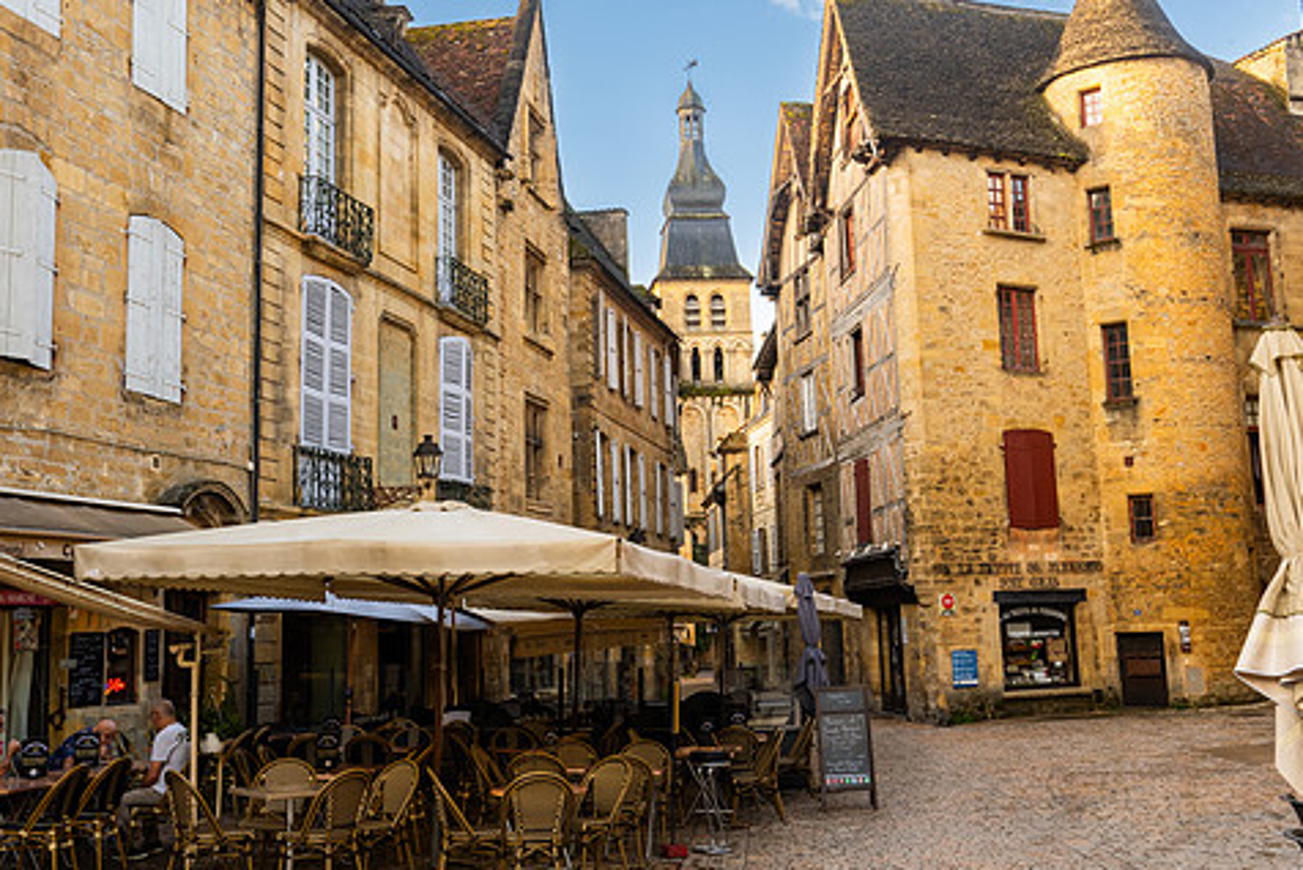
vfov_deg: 34.2
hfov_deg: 49.5
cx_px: 632
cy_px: 398
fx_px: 1412
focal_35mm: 39
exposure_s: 1/60
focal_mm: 32
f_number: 8
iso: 400
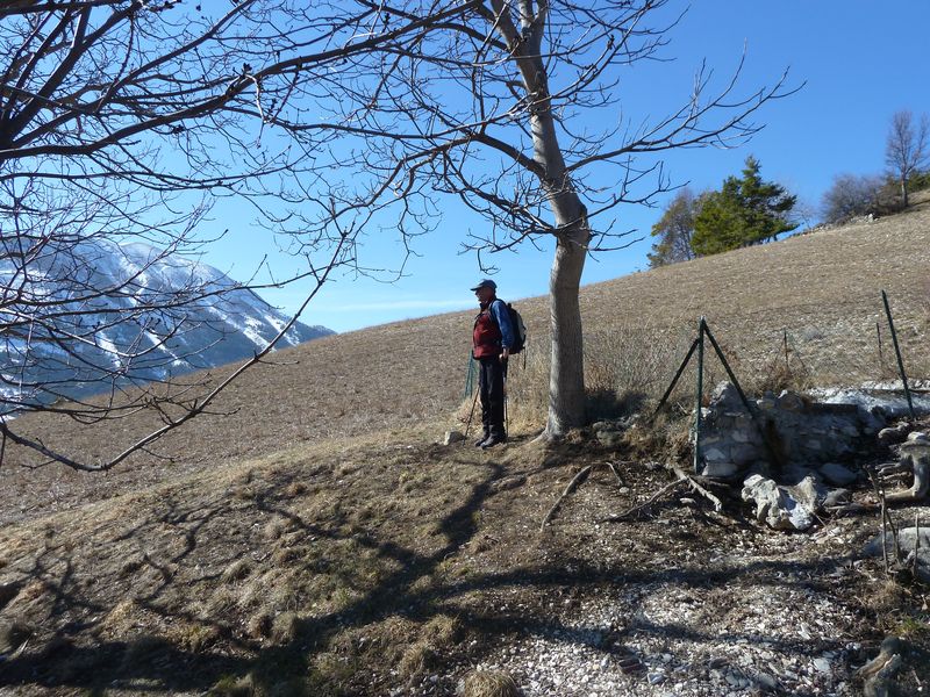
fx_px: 672
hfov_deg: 69.4
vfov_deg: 54.9
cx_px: 465
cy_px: 348
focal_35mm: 25
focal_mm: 4.1
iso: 80
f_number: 4.5
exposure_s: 1/400
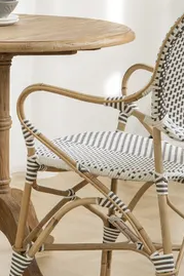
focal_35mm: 201
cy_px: -10
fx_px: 1543
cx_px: -99
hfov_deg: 6.7
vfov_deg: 10.1
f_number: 4
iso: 100
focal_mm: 60
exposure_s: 1/20
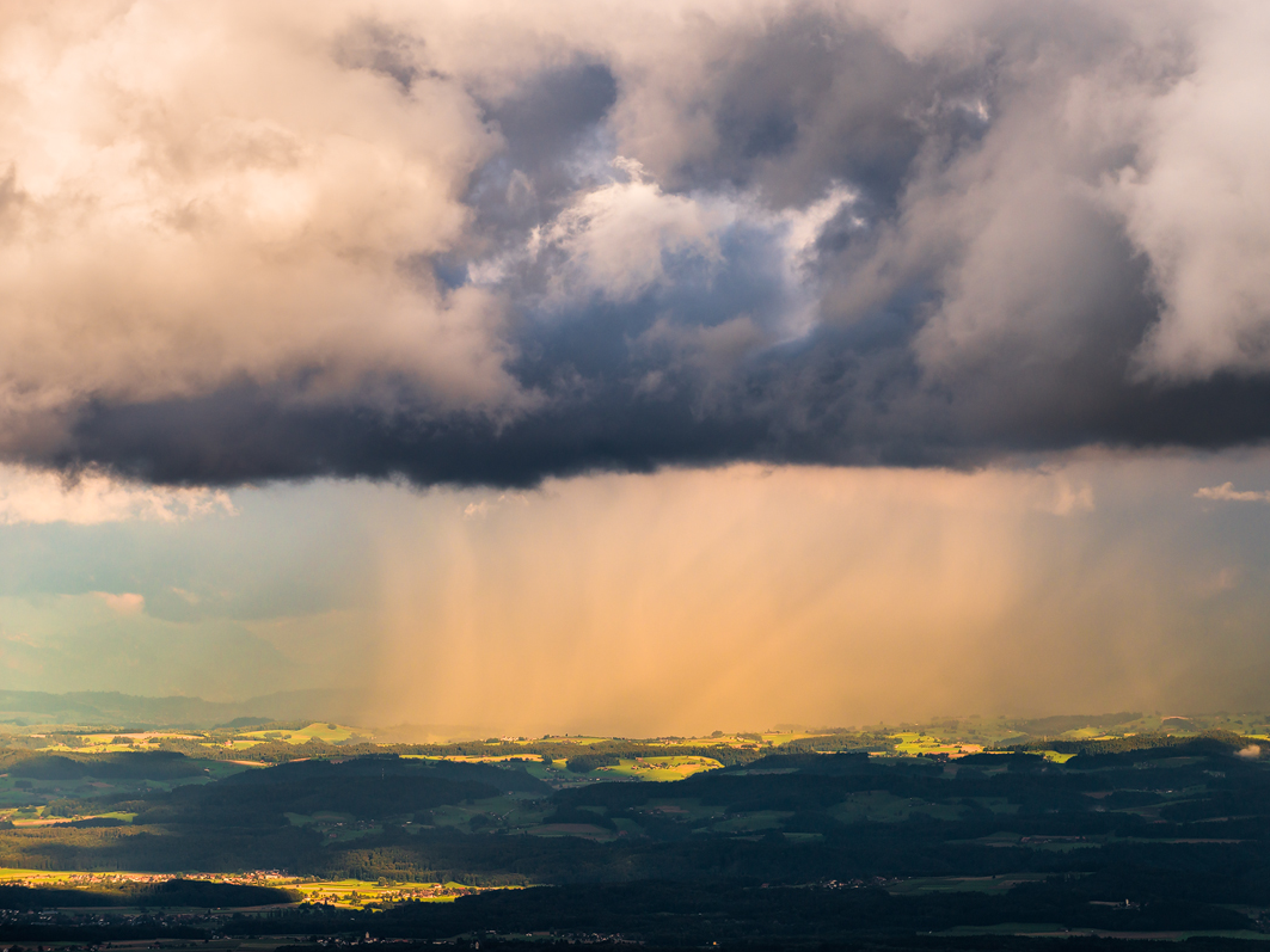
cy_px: 476
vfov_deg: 7.8
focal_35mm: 190
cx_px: 701
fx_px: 6970
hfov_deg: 10.4
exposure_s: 1/160
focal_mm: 175
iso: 200
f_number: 9
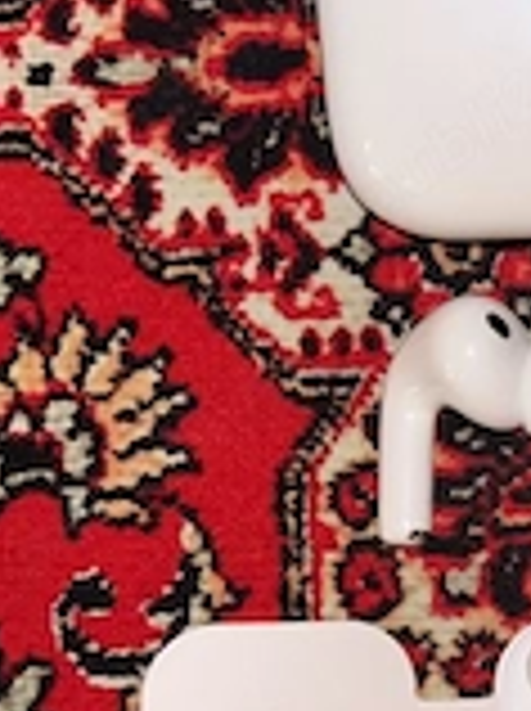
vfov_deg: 29.1
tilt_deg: -85.5
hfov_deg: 21.0
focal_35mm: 66
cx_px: 594
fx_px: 1354
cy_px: 518
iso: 32
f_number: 1.5
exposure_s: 1/4
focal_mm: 5.7
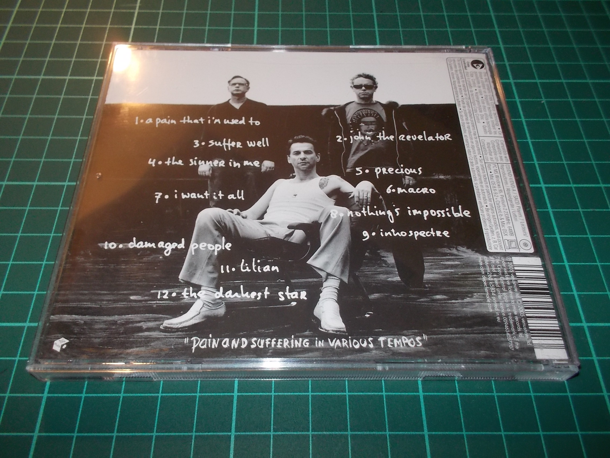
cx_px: 305
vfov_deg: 48.2
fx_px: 511
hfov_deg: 61.7
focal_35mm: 29
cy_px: 229
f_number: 3.3
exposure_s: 1/30
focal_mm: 4.1
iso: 200
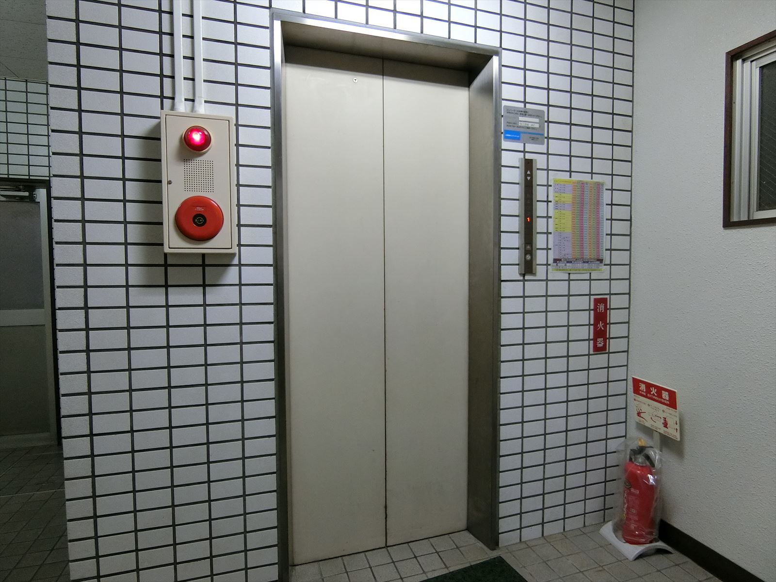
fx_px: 426
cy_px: 291
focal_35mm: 19
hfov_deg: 84.7
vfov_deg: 68.7
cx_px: 388
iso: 400
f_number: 2.7
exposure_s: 1/60
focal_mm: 4.06
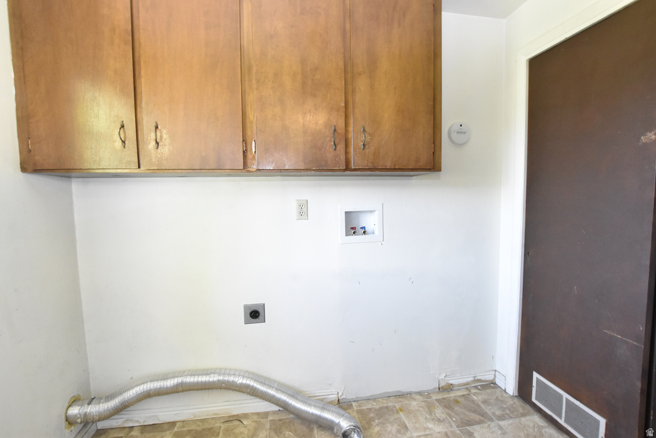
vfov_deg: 77.3
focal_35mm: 15
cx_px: 328
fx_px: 273
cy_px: 219
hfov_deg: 100.4
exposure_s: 1/20
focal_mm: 10
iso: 3200
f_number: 8
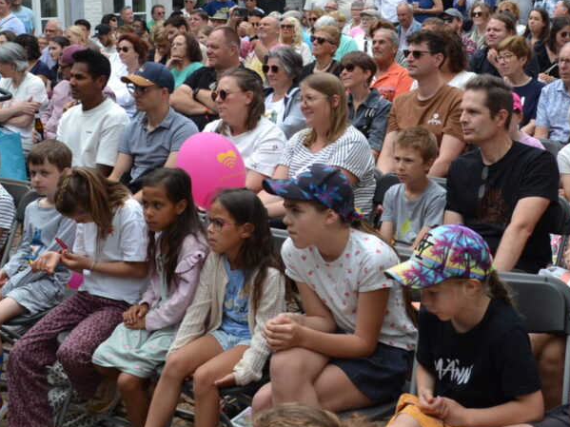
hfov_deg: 36.7
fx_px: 856
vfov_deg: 27.6
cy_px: 102
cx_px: 329
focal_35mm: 52
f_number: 5.6
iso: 100
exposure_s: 1/125
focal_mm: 18
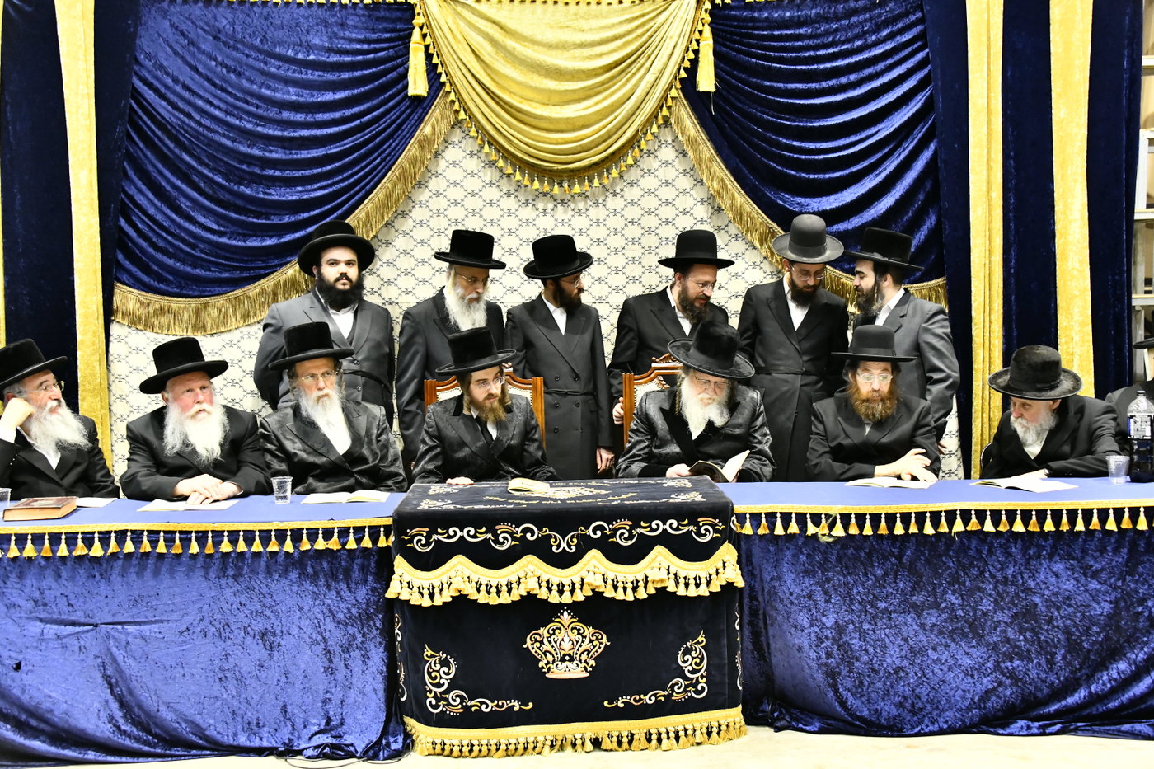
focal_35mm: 42
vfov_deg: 31.9
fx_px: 1346
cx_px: 577
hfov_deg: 46.4
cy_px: 384
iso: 3200
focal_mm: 42
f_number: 5.6
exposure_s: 1/125
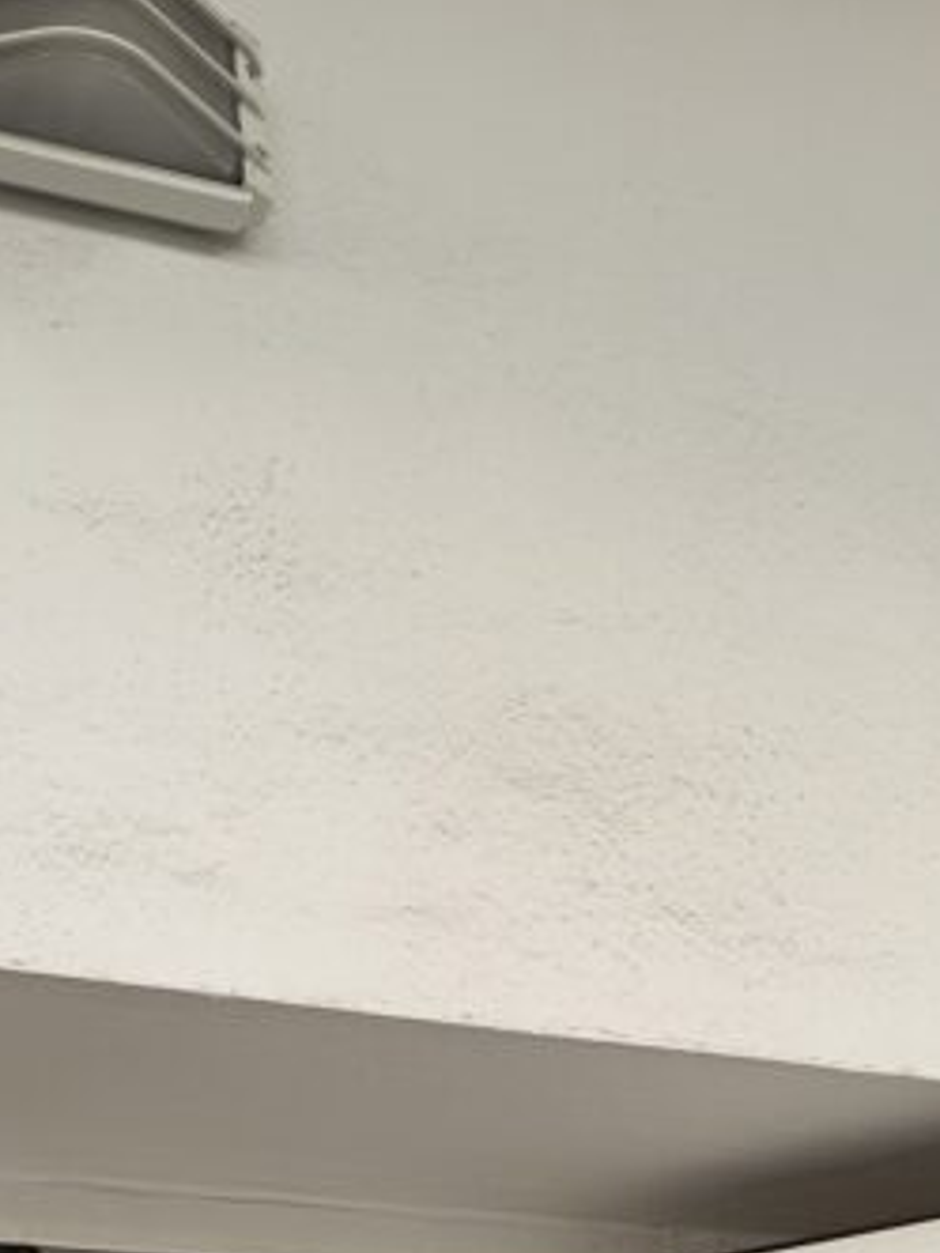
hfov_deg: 19.8
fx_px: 2679
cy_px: 1721
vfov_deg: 22.8
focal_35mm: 74
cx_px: 260
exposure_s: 1/110
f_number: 1.7
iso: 50
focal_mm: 5.27
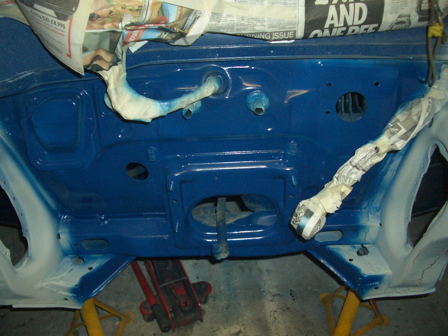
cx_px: 224
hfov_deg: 52.6
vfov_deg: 40.7
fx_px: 453
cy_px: 168
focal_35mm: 35
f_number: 2.6
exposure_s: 1/60
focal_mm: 5.8
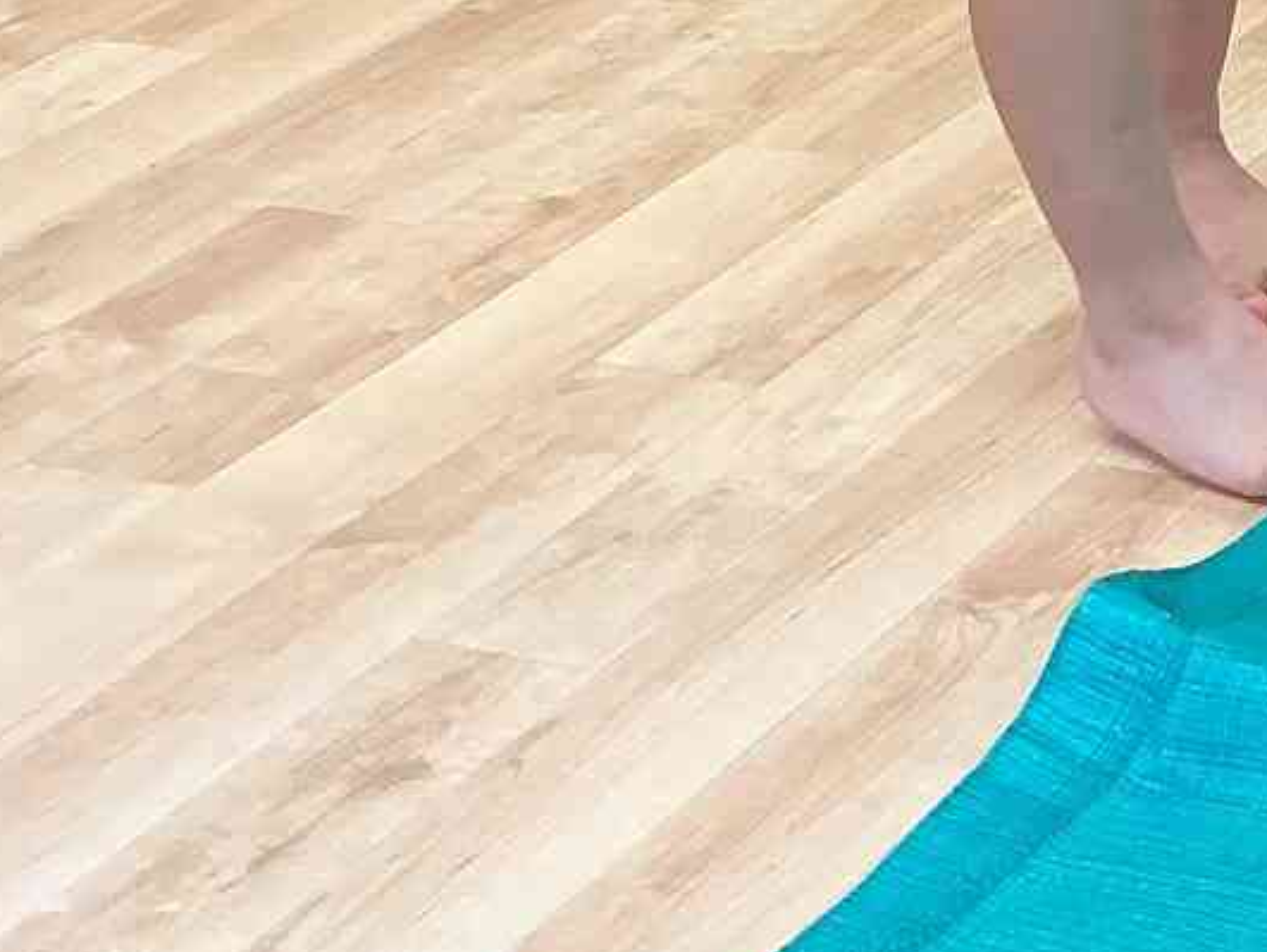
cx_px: 2236
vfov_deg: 12.5
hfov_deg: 15.5
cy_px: -644
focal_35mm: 110
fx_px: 4029
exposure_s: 1/120
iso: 40
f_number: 1.8
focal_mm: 3
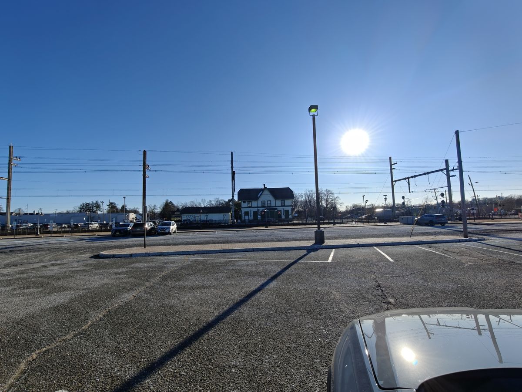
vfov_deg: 81.7
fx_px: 226
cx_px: 261
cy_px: 196
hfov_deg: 98.2
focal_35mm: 15
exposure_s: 1/577
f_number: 2
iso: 50
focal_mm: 2.3
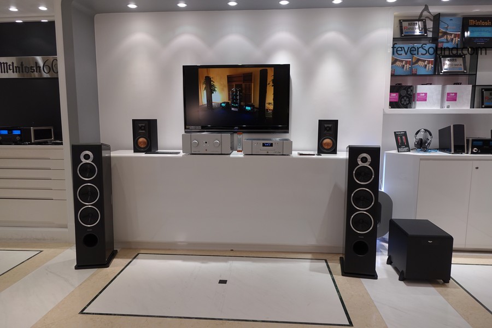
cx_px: 246
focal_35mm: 24
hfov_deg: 73.7
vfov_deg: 53.1
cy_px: 164
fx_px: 328
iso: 250
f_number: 2.8
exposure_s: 1/60
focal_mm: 8.8
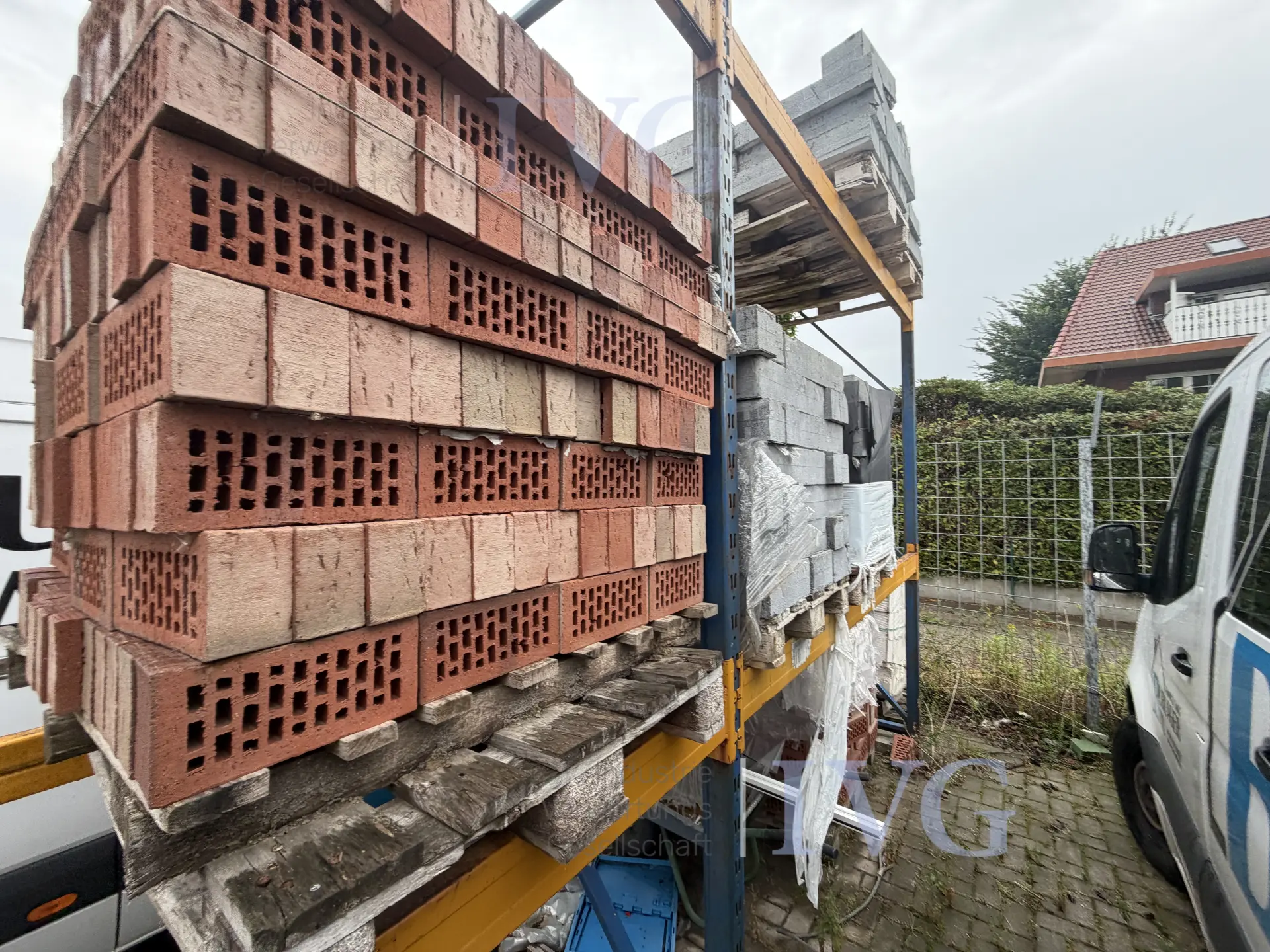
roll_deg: +1.6
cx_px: 635
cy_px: 476
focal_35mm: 14
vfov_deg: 85.7
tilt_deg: +3.3
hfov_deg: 102.1
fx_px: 514
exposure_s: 1/218
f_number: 2.2
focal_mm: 2.22
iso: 50
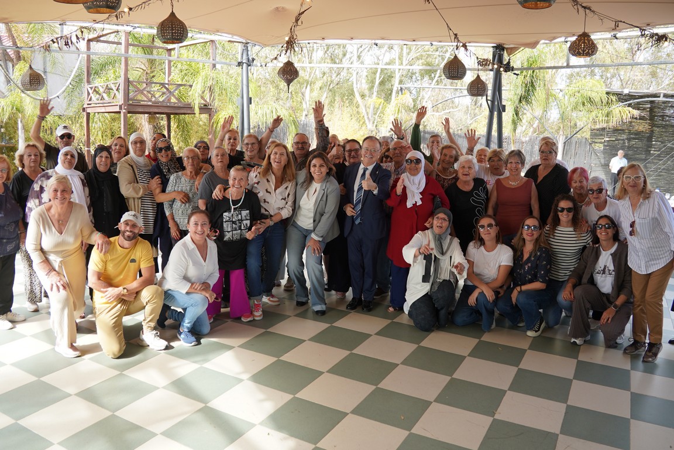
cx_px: 337
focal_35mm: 27
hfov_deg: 67.4
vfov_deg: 47.9
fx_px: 505
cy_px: 225
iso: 160
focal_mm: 18
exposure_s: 1/160
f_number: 4
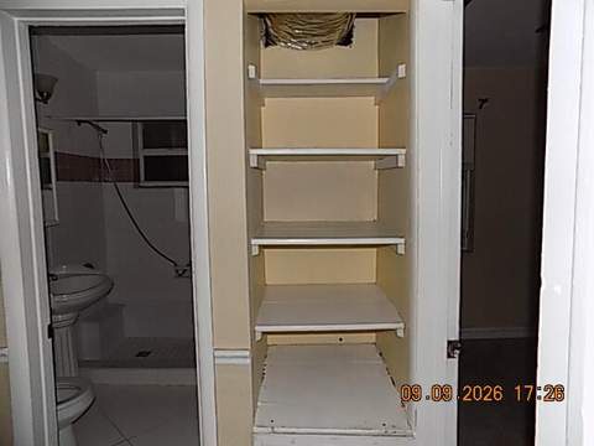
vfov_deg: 58.9
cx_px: 297
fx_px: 395
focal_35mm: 23
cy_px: 223
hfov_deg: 73.9
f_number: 3.1
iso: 200
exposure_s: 1/30
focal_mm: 4
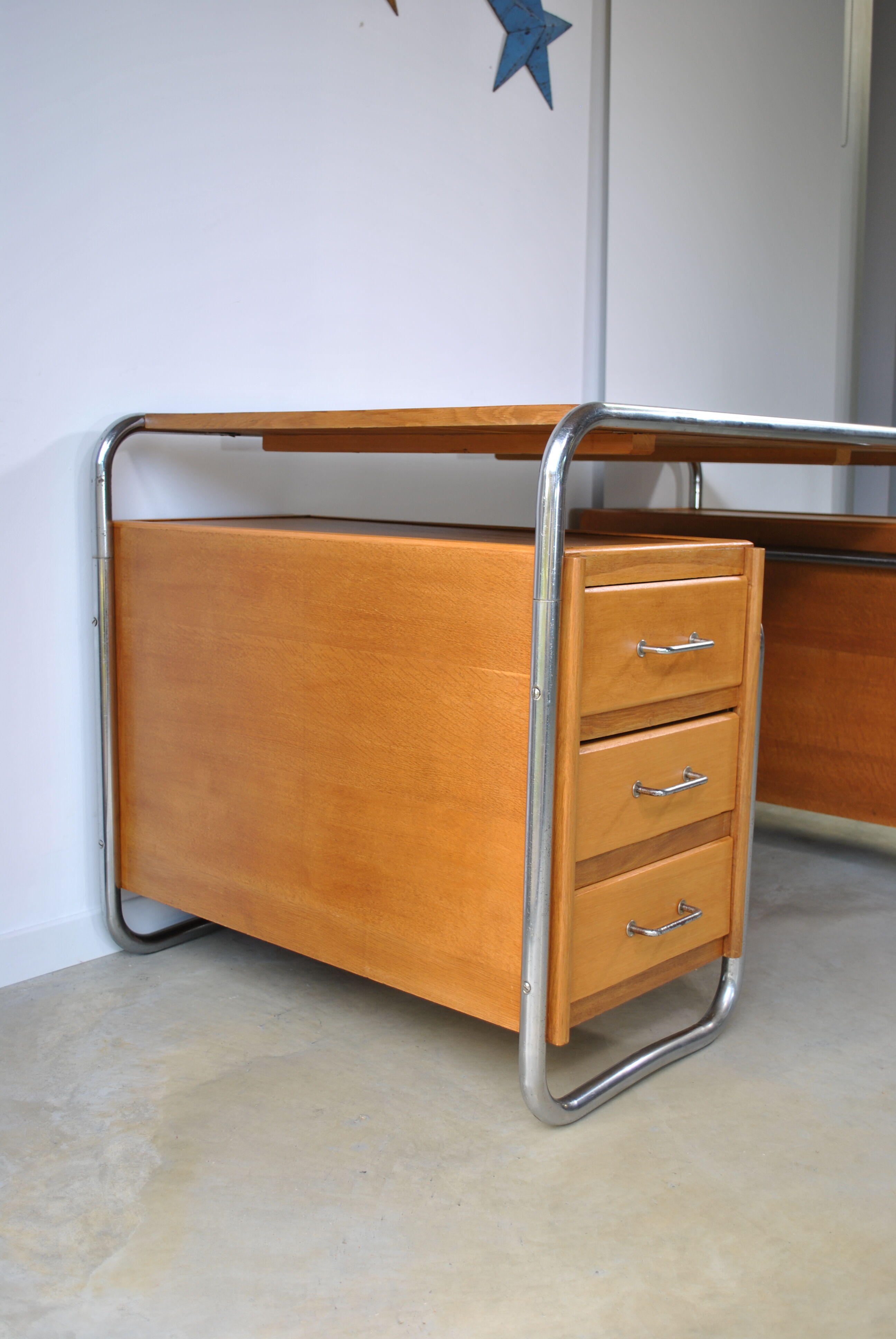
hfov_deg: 37.0
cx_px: 448
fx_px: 1340
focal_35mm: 36
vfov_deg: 53.1
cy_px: 670
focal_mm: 24
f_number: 4
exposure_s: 1/30
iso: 100
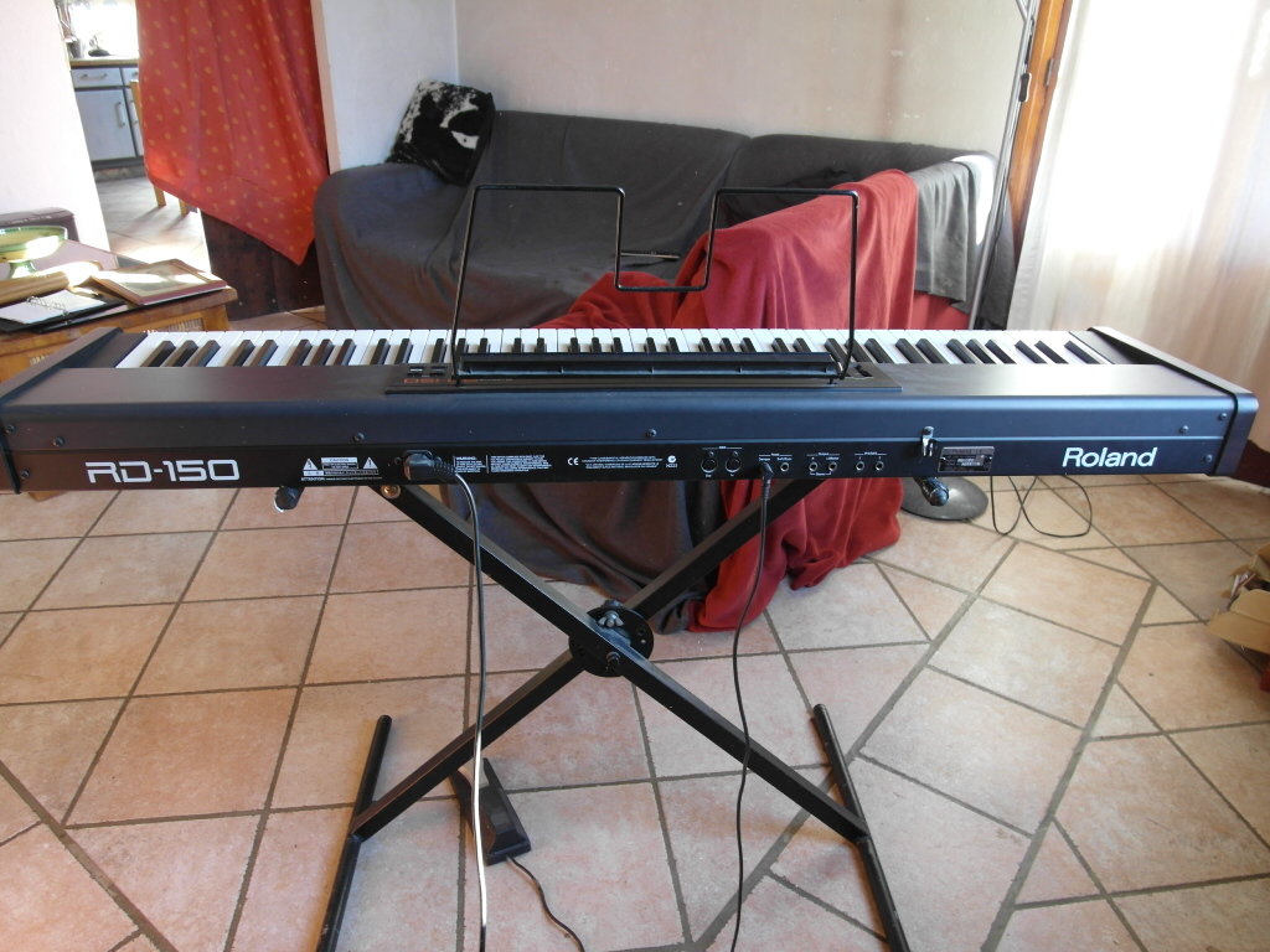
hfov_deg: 71.6
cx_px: 635
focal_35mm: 24
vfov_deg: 56.8
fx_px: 881
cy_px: 476
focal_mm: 5.2
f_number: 2.5
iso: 160
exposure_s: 1/45
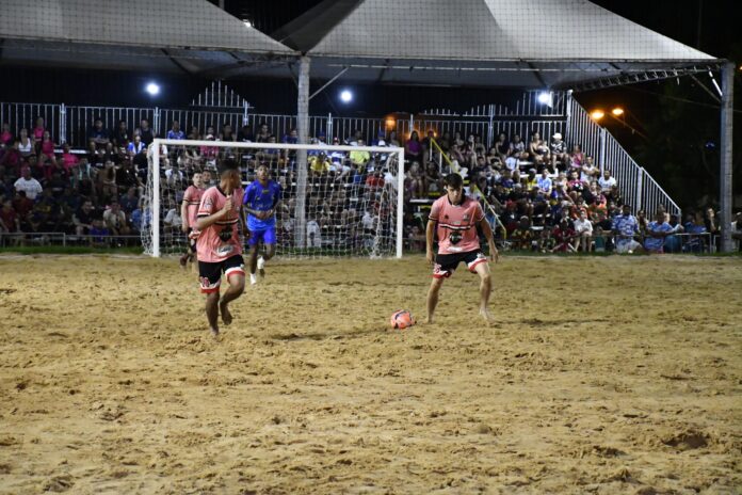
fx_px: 1917
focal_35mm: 93
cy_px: 248
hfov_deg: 21.9
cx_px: 371
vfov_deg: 14.7
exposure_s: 1/400
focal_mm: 62
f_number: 5
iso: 12800
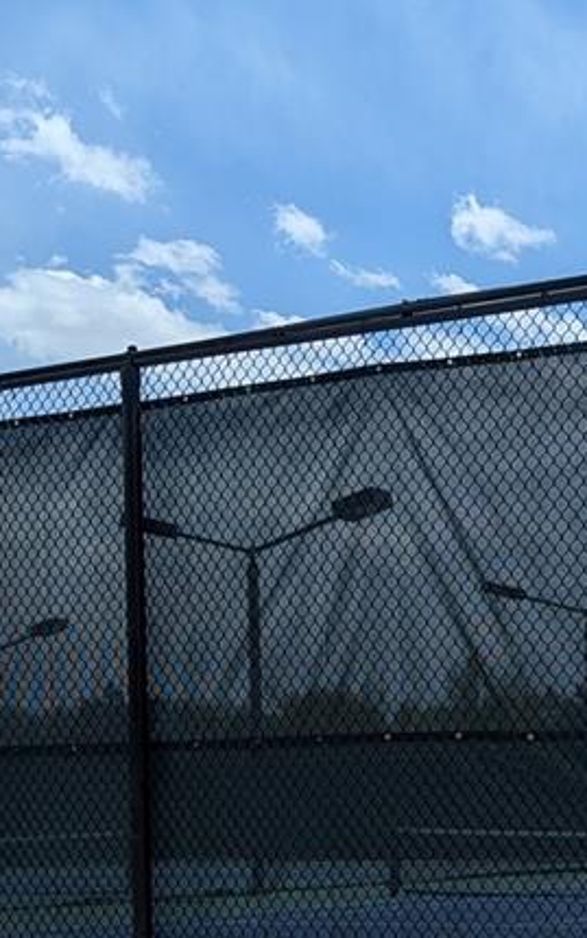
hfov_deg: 17.6
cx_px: 686
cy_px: 818
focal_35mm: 71
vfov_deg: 28.0
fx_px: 1816
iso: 21
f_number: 1.68
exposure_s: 1/1610
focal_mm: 6.9
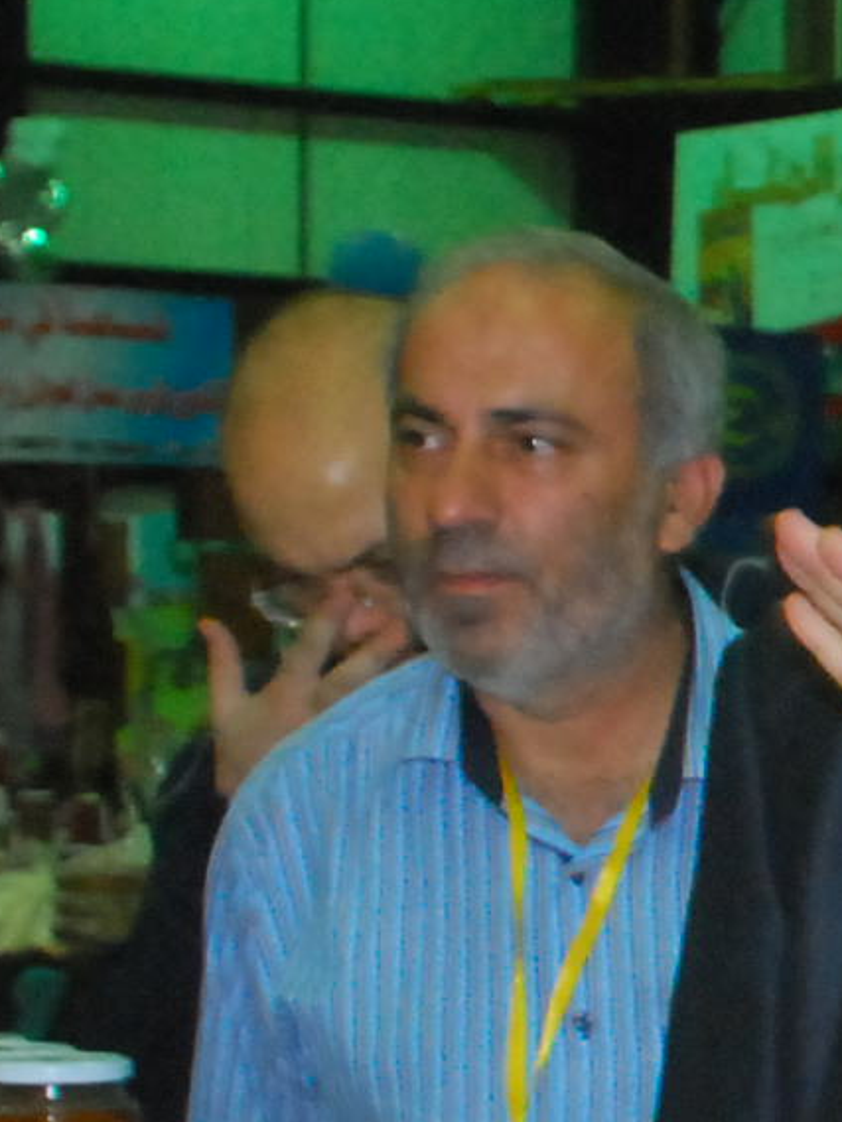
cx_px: 2053
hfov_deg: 9.0
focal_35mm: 147
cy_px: 737
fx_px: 4766
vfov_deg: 13.4
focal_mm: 20
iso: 1600
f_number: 5.6
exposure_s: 1/60
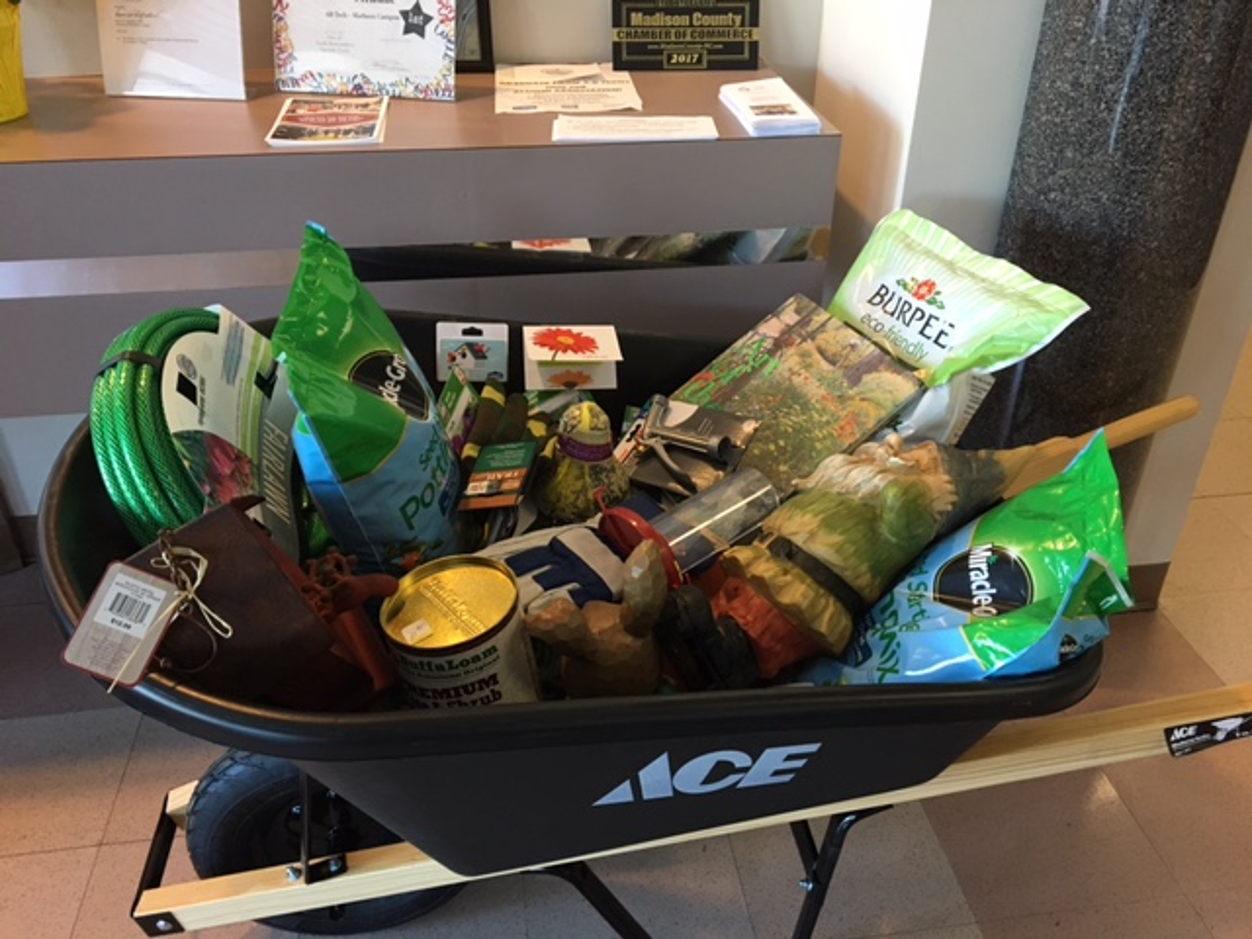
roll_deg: -0.1
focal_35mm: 29
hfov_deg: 61.7
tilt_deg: -32.8
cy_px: 470
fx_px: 1049
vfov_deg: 48.2
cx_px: 626
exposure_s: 1/30
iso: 125
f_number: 2.2
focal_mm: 4.15
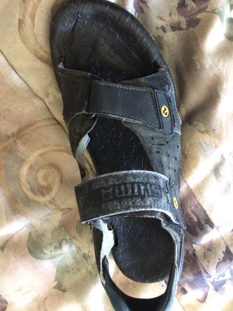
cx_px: 116
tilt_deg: -73.0
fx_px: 260
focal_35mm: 29
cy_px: 156
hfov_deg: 48.2
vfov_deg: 61.7
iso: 320
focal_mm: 4.15
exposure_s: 1/15
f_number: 2.2
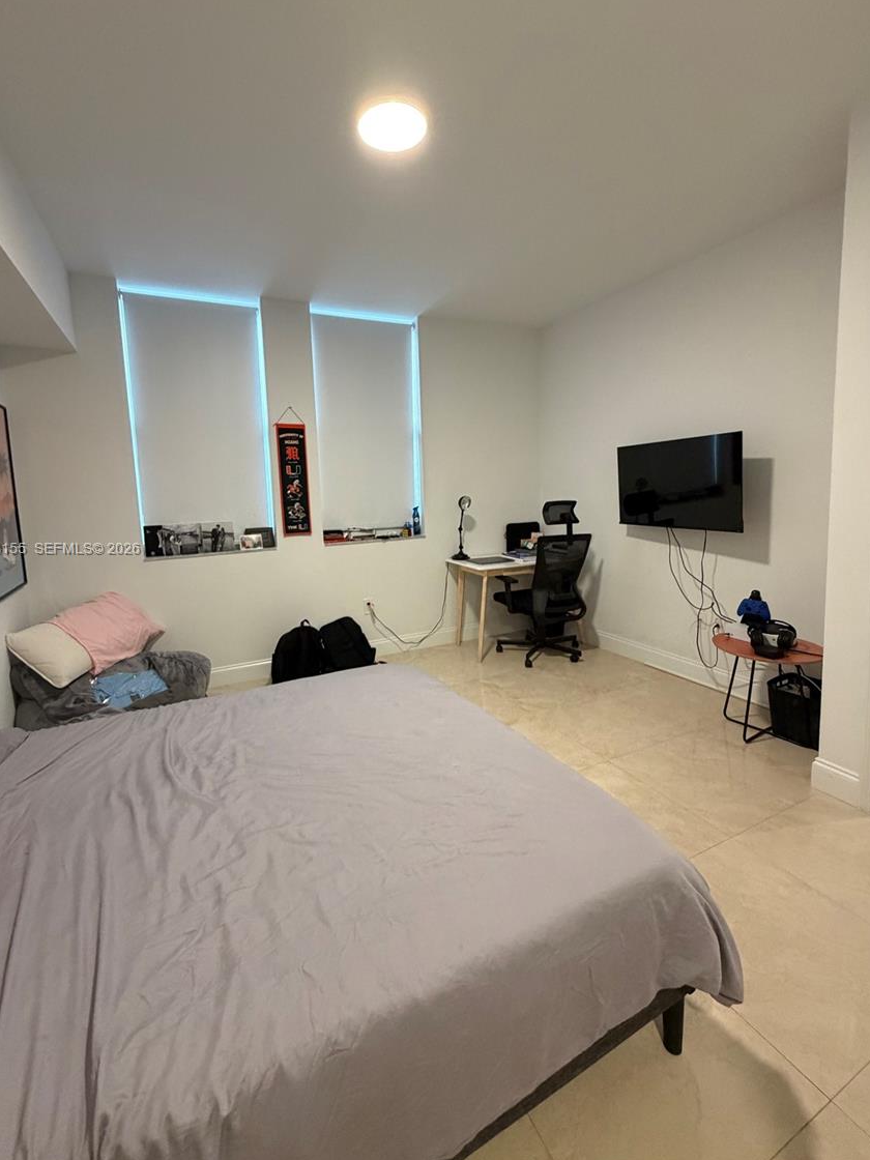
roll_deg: +2.5
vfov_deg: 98.1
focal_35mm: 15
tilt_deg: -6.8
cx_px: 414
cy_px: 550
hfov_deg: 81.7
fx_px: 503
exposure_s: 1/60
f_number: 2.2
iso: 500
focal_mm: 2.22
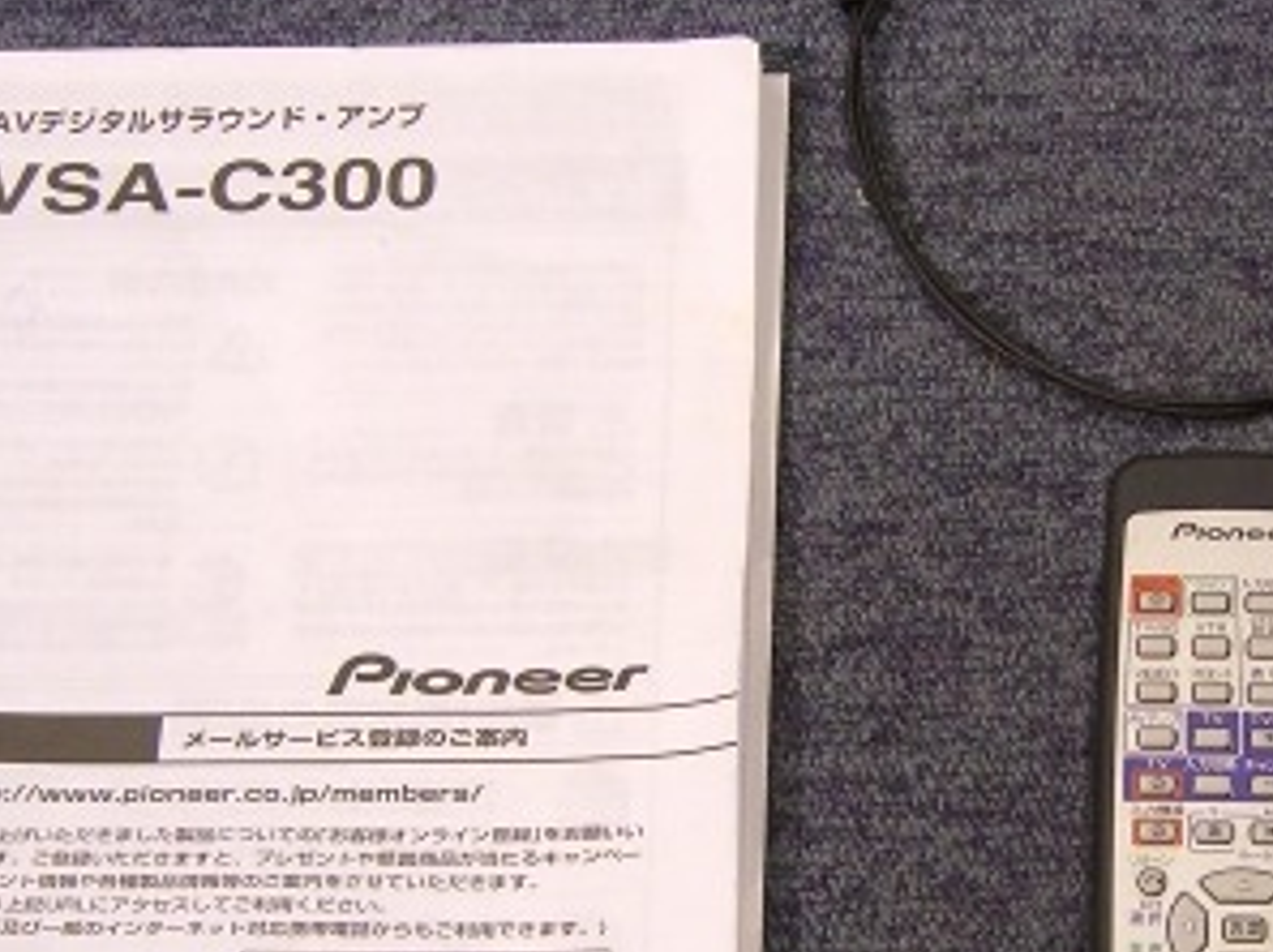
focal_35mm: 82
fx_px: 3012
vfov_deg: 17.9
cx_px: 849
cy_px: 665
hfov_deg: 23.8
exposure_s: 1/60
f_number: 2.8
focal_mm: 7.9
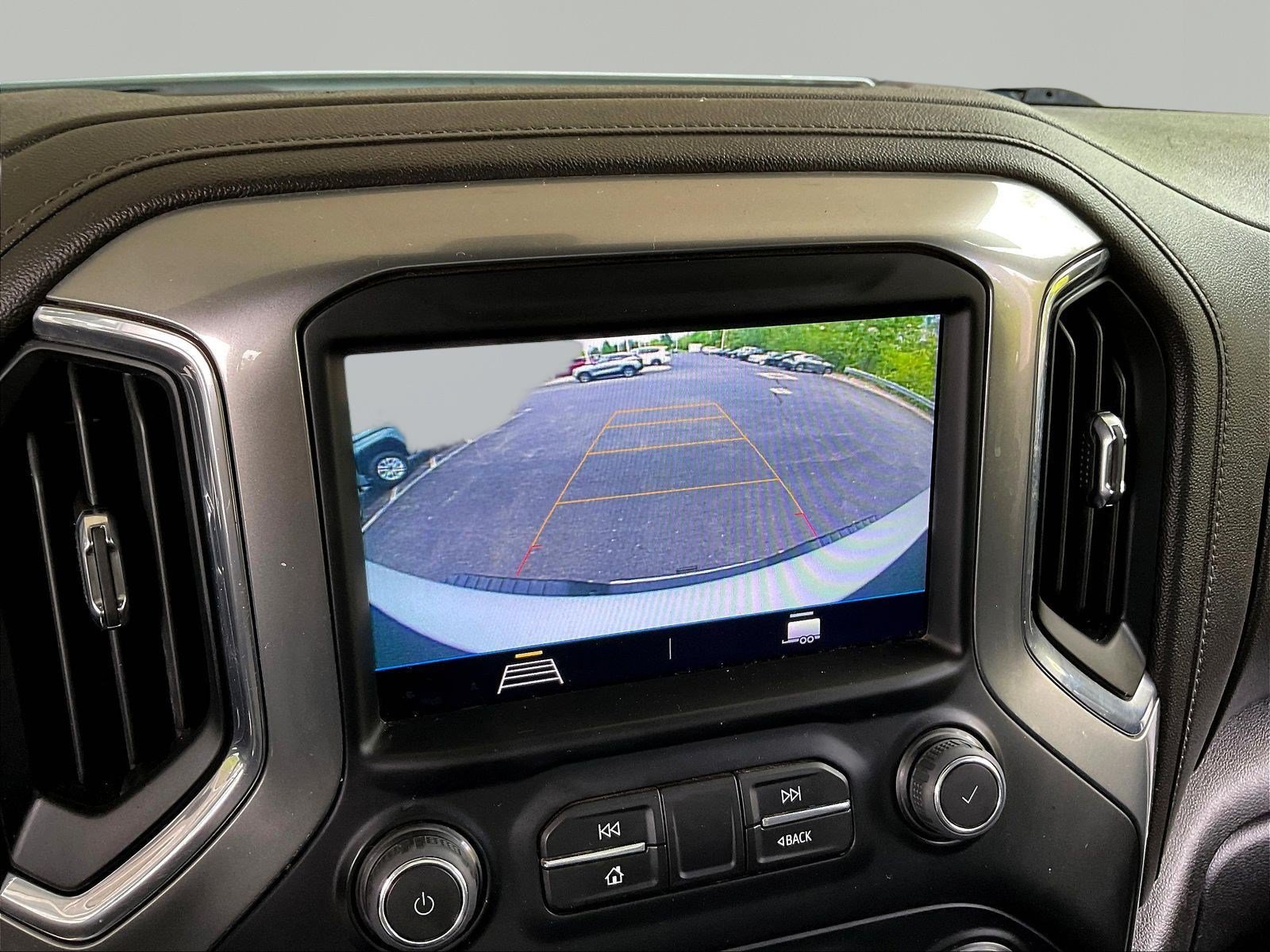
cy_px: 476
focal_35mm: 29
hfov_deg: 61.7
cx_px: 635
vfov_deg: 48.2
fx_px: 1064
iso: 64
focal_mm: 3
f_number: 1.8
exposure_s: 1/122
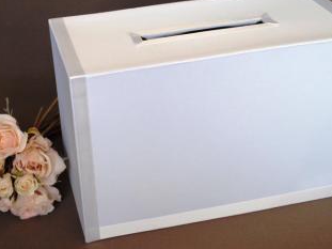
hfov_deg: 38.1
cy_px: 114
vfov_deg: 29.1
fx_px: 479
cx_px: 195
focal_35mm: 50
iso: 200
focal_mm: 28
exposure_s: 1/80
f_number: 4.5
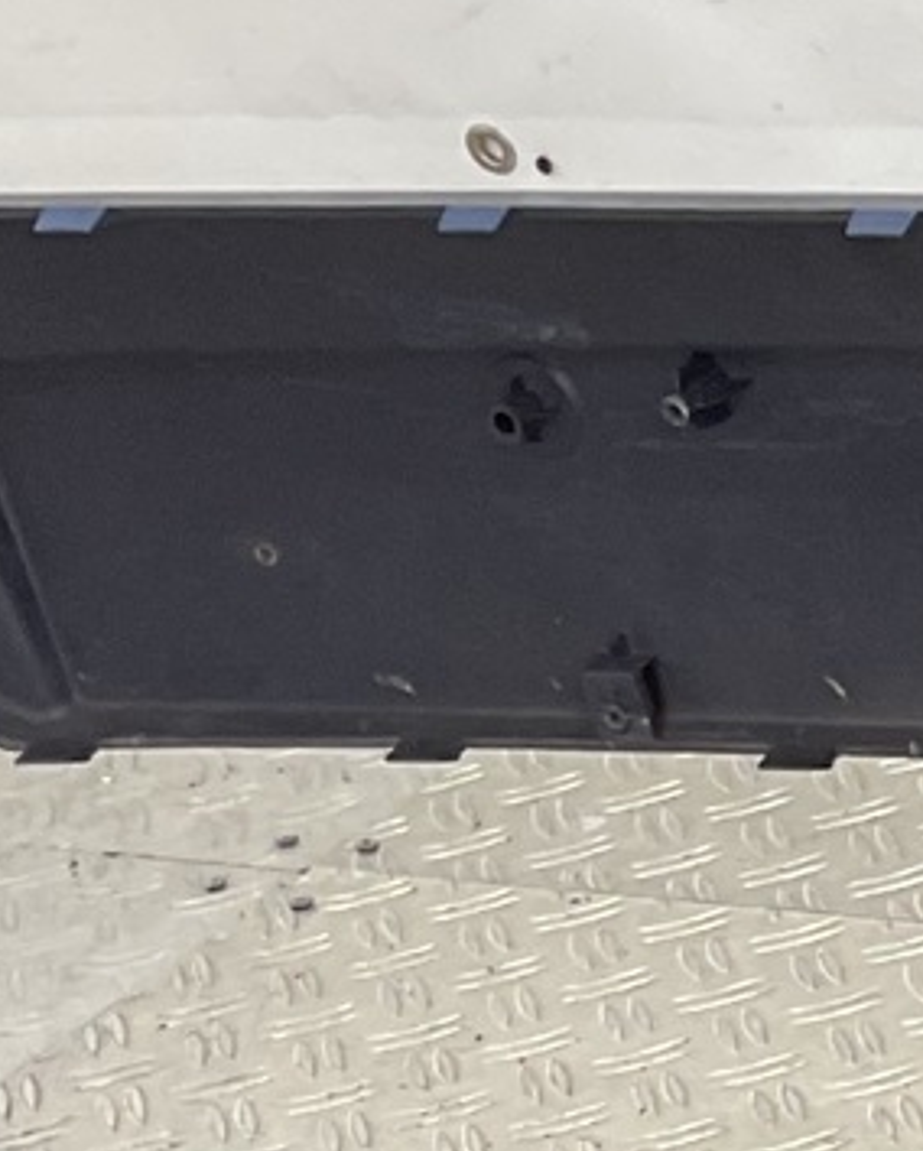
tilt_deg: -34.5
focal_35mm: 161
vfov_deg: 11.6
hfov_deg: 8.7
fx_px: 5488
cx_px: 2265
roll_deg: +8.6
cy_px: 1603
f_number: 1.8
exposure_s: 1/100
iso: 25
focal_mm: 3
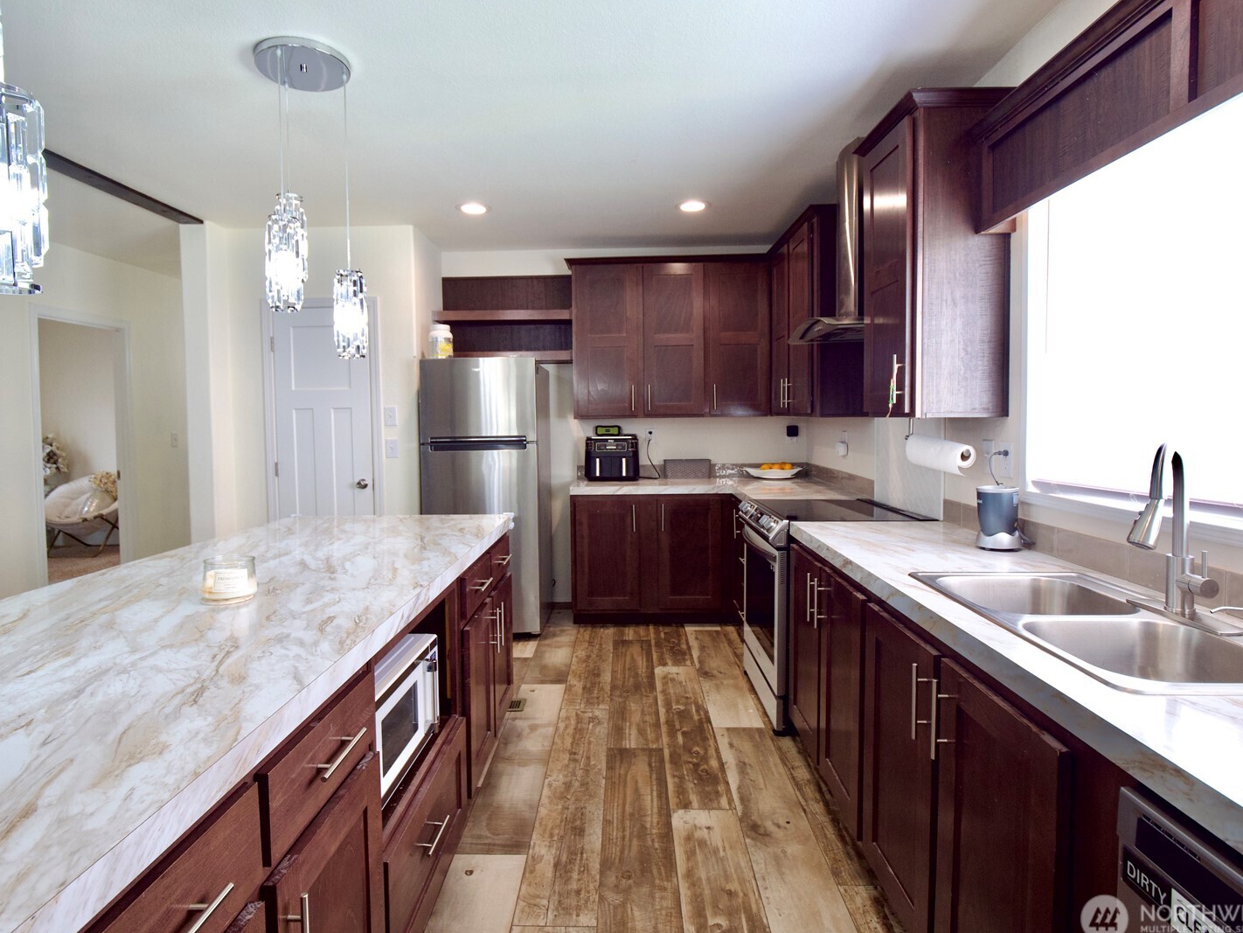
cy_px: 429
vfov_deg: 71.5
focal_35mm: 18
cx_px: 608
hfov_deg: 87.7
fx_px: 646
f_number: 3.2
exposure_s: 1/125
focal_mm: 8
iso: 400
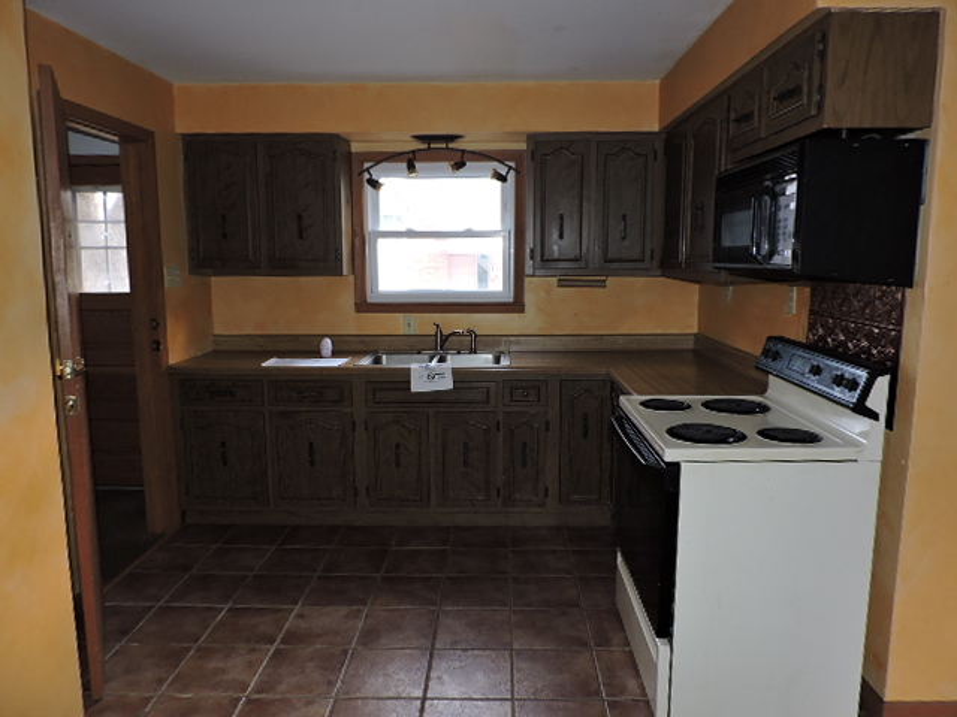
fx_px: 664
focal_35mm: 24
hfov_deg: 71.6
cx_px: 478
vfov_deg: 56.8
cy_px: 358
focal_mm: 4.3
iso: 200
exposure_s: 1/30
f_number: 3
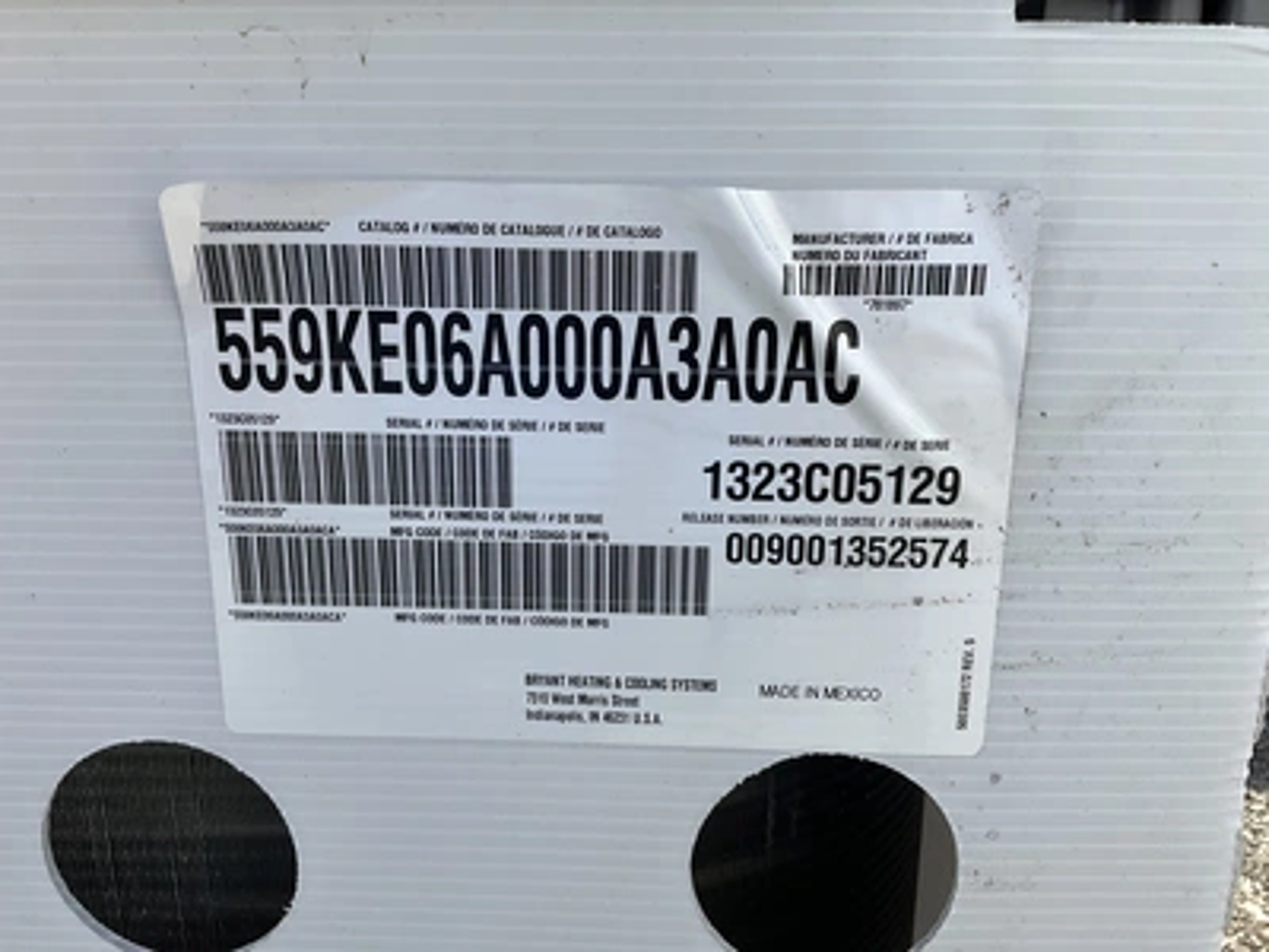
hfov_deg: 61.7
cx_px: 634
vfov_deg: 48.2
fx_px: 1063
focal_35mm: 29
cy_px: 476
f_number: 1.8
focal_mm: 3
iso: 25
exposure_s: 1/1221
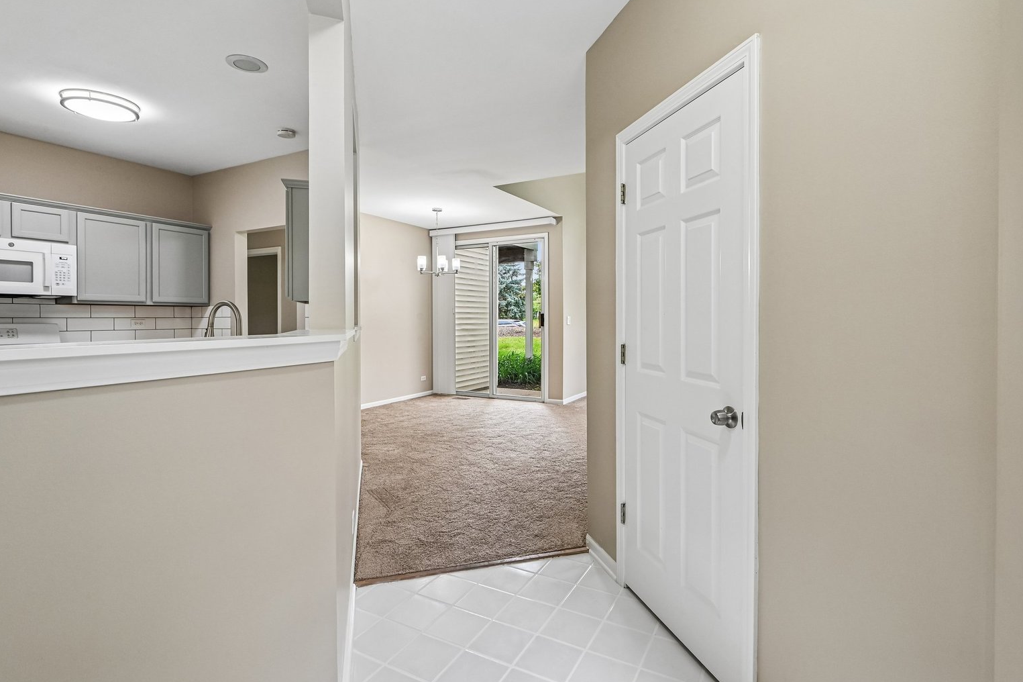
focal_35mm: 17
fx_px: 483
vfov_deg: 70.4
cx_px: 529
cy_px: 342
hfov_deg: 93.3
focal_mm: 16
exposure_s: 1/15
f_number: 13
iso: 400
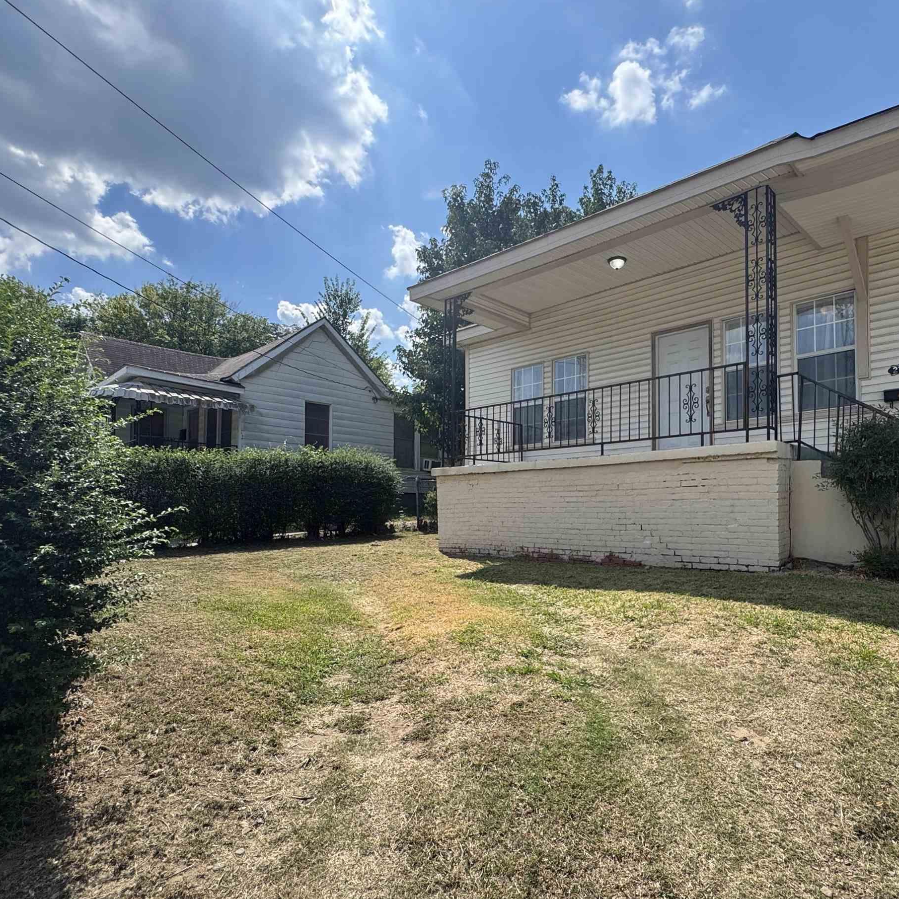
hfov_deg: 71.6
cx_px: 524
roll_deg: +0.3
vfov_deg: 71.8
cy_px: 507
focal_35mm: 21
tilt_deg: +0.2
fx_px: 617
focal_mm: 2.22
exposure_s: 1/1477
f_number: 2.2
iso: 50
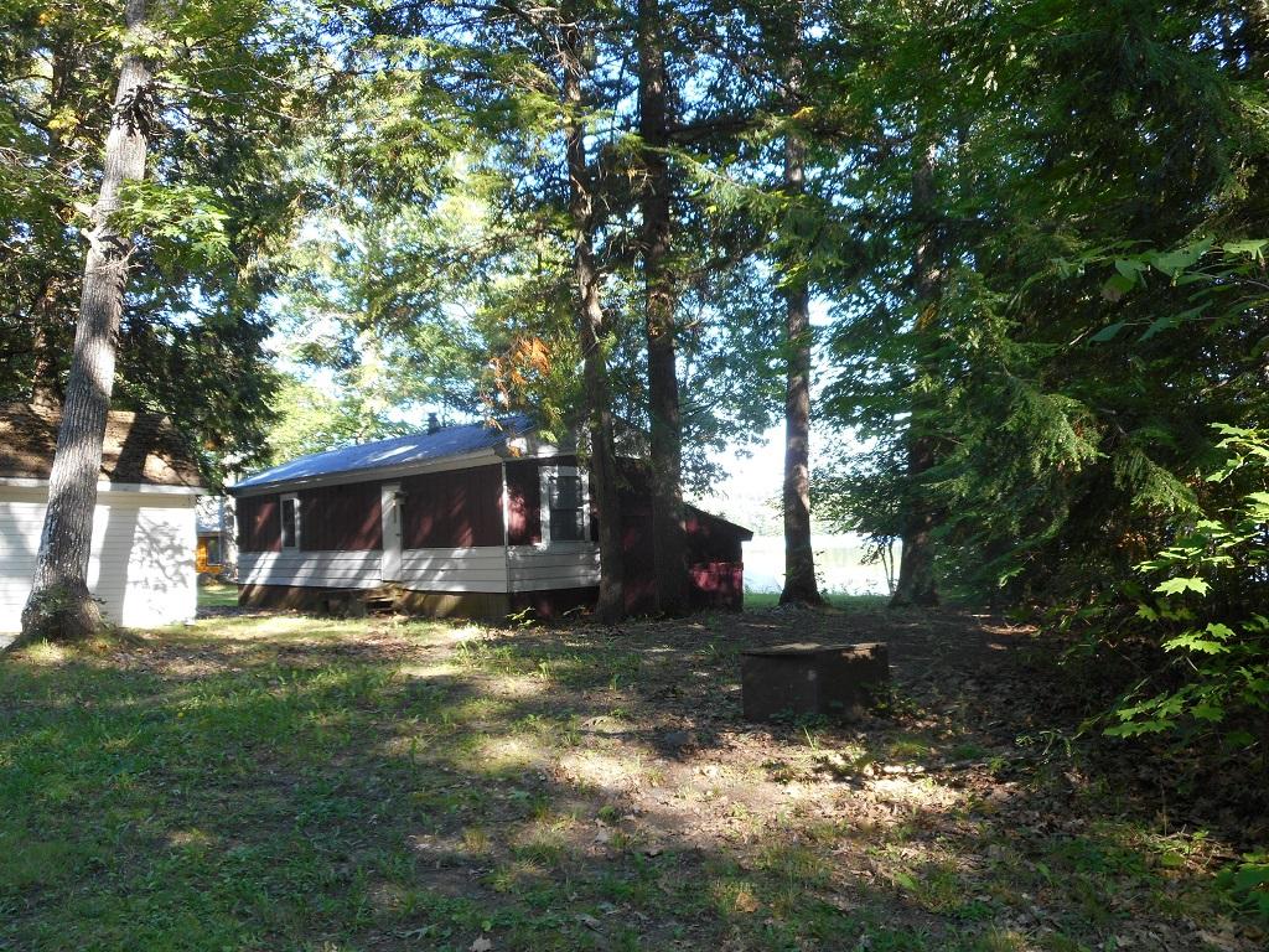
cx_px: 634
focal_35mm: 34
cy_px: 476
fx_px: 1246
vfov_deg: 41.8
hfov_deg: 54.0
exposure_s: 1/40
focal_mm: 6
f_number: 4.2
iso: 80
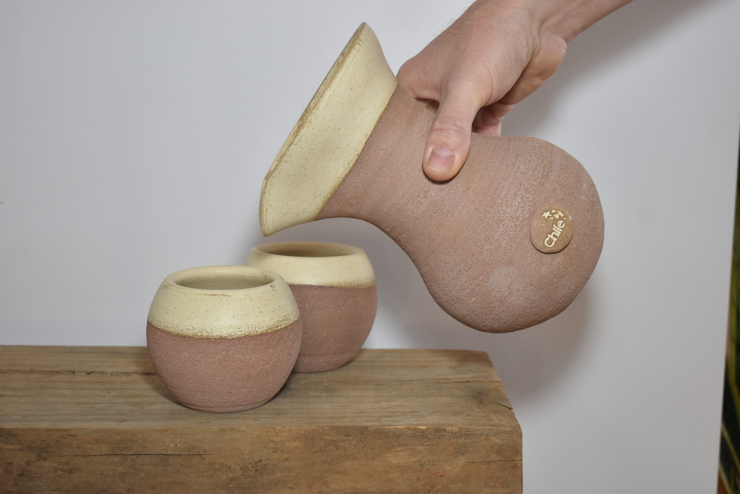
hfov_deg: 35.0
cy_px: 247
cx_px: 370
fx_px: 1172
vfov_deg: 23.8
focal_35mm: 57
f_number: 4.8
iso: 400
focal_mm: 38
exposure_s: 1/80
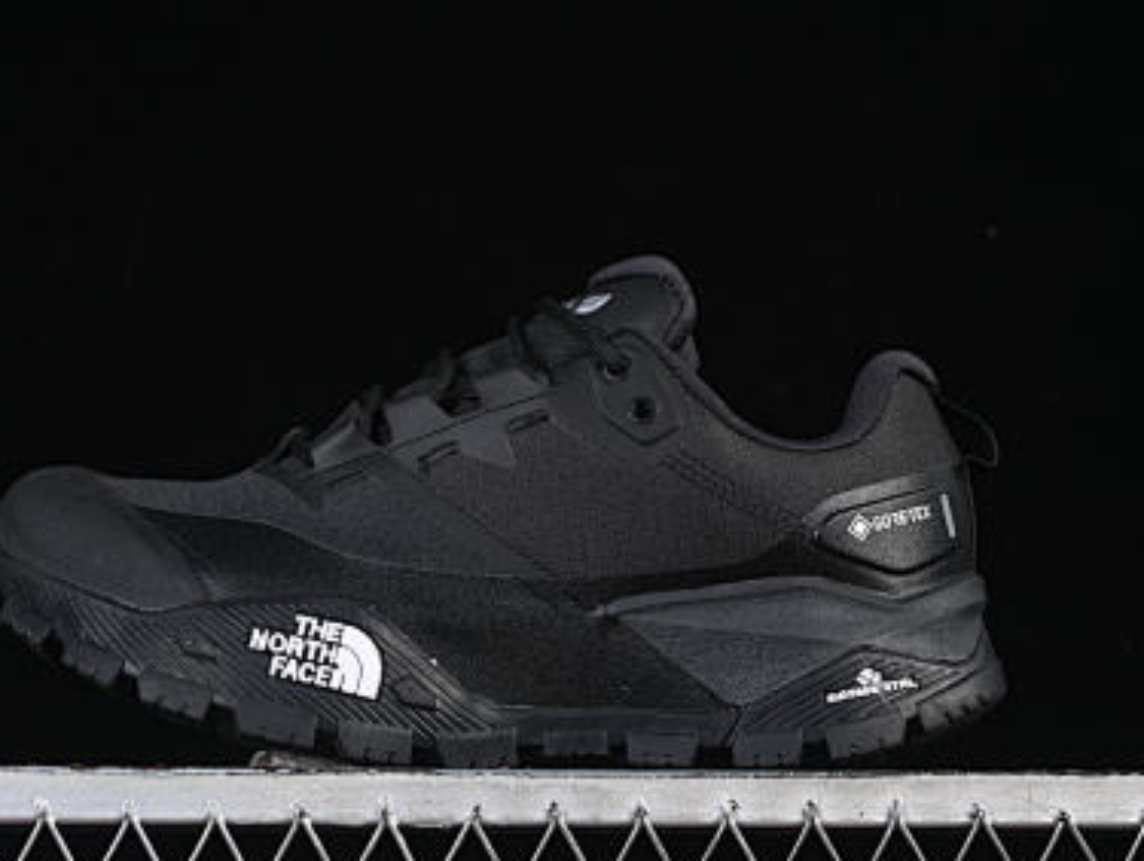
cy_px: 453
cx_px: 491
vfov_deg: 15.4
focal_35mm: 96
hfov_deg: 20.4
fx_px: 3176
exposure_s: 1/50
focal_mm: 50
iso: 160
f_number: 6.3
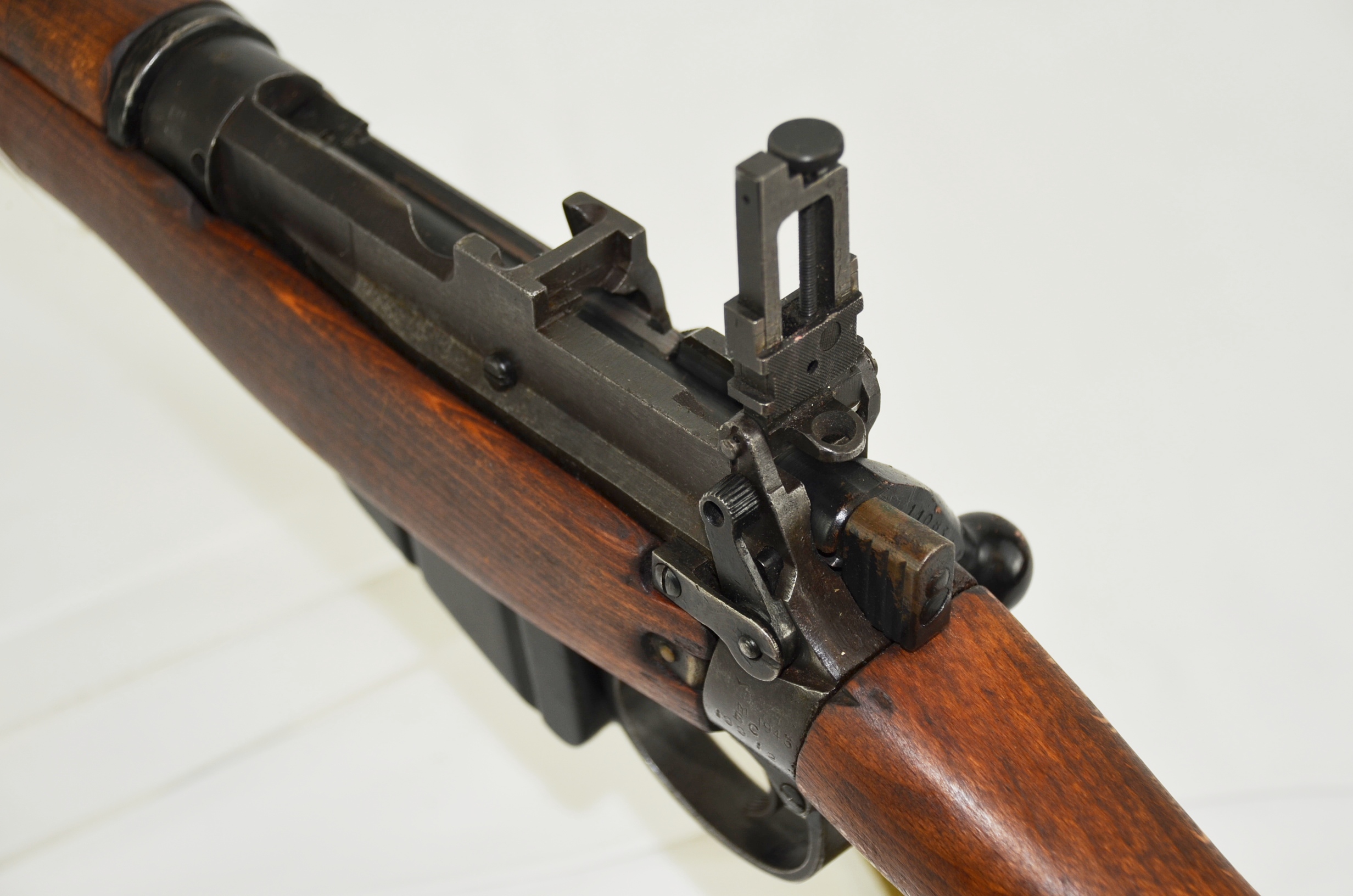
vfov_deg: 18.1
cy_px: 448
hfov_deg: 27.0
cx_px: 676
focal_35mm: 75
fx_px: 2813
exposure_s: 1/160
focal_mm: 50
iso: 200
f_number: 4.8
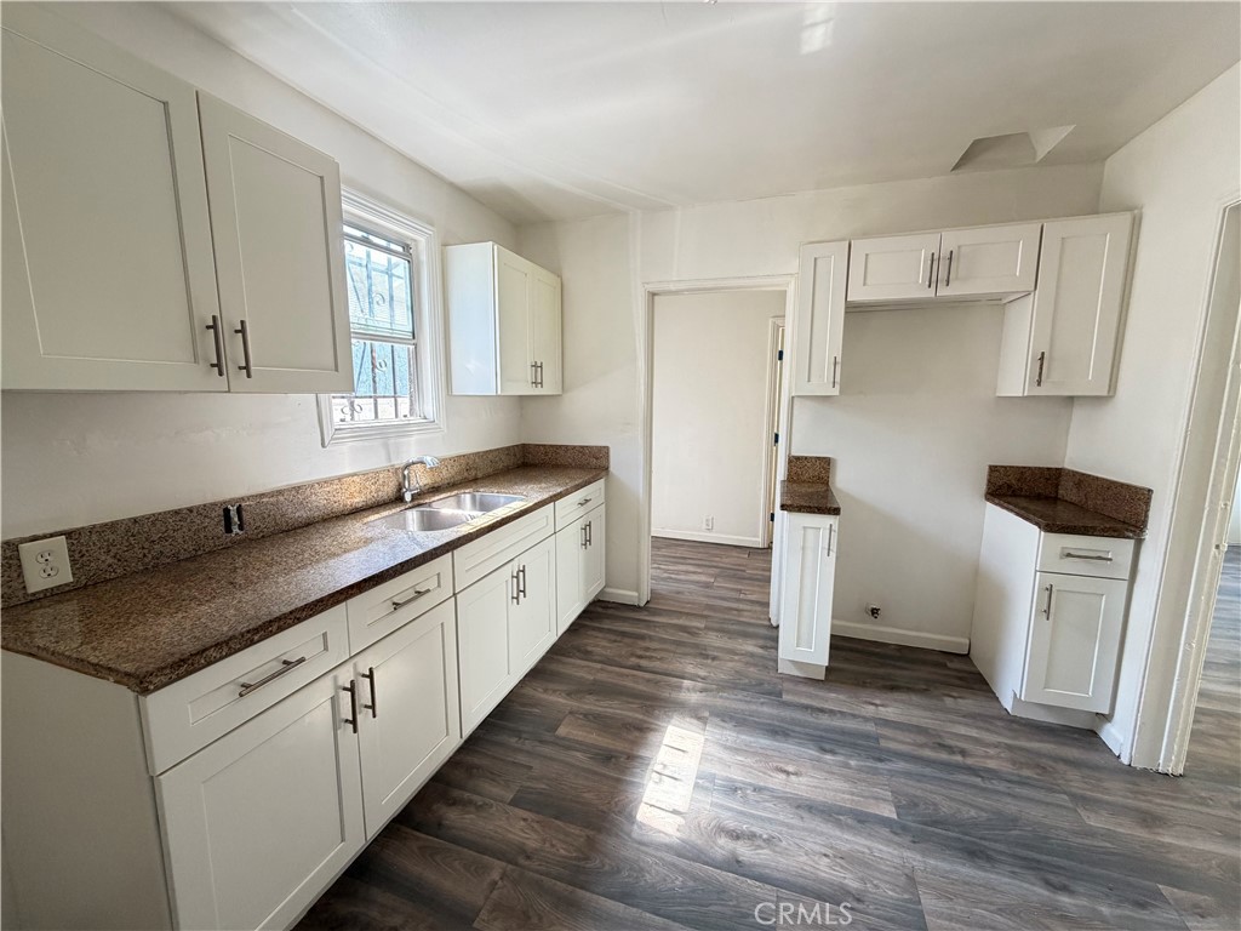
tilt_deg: -8.5
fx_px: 502
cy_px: 466
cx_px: 620
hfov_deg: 102.1
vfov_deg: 85.7
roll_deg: +0.2
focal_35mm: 14
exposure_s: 1/121
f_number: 2.2
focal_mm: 2.22
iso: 320
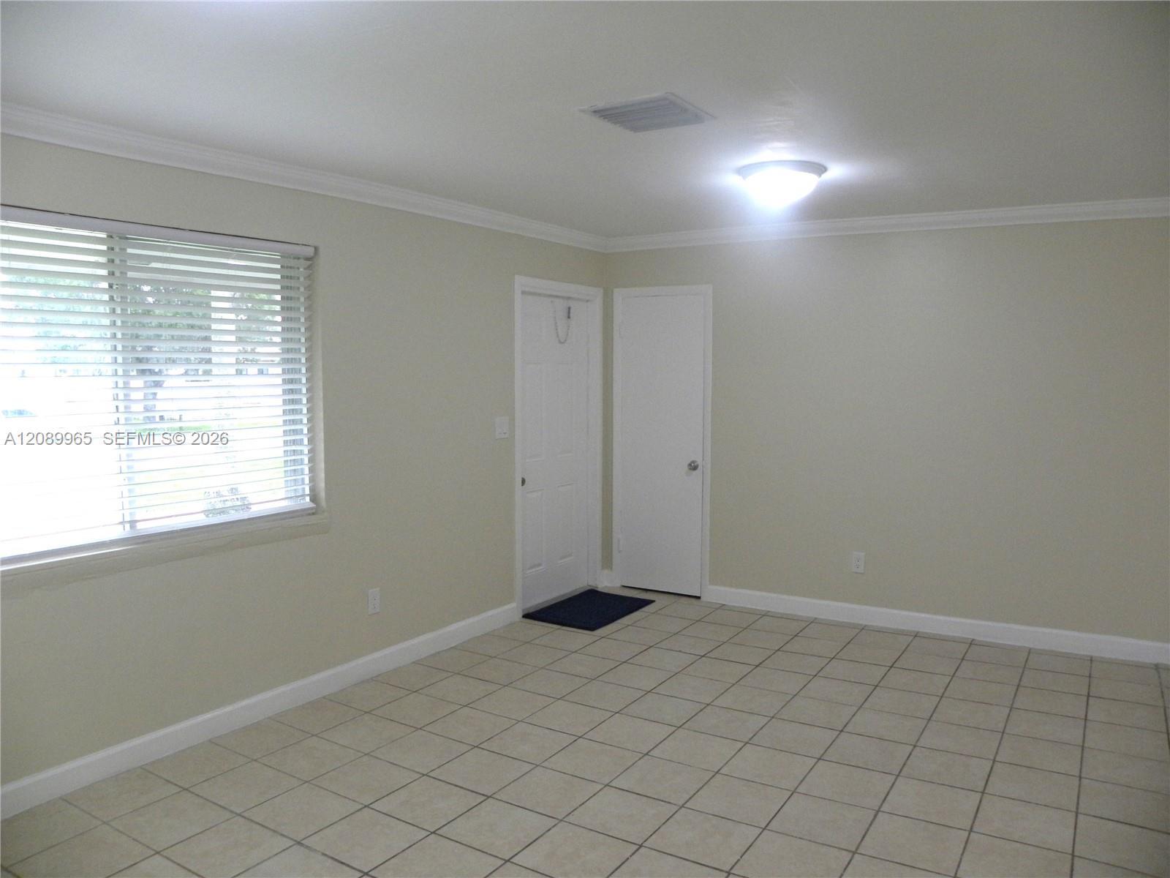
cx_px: 585
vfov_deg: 53.1
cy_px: 439
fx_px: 879
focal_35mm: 26
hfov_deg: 67.3
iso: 231
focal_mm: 4.6
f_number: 2.8
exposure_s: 1/72.1
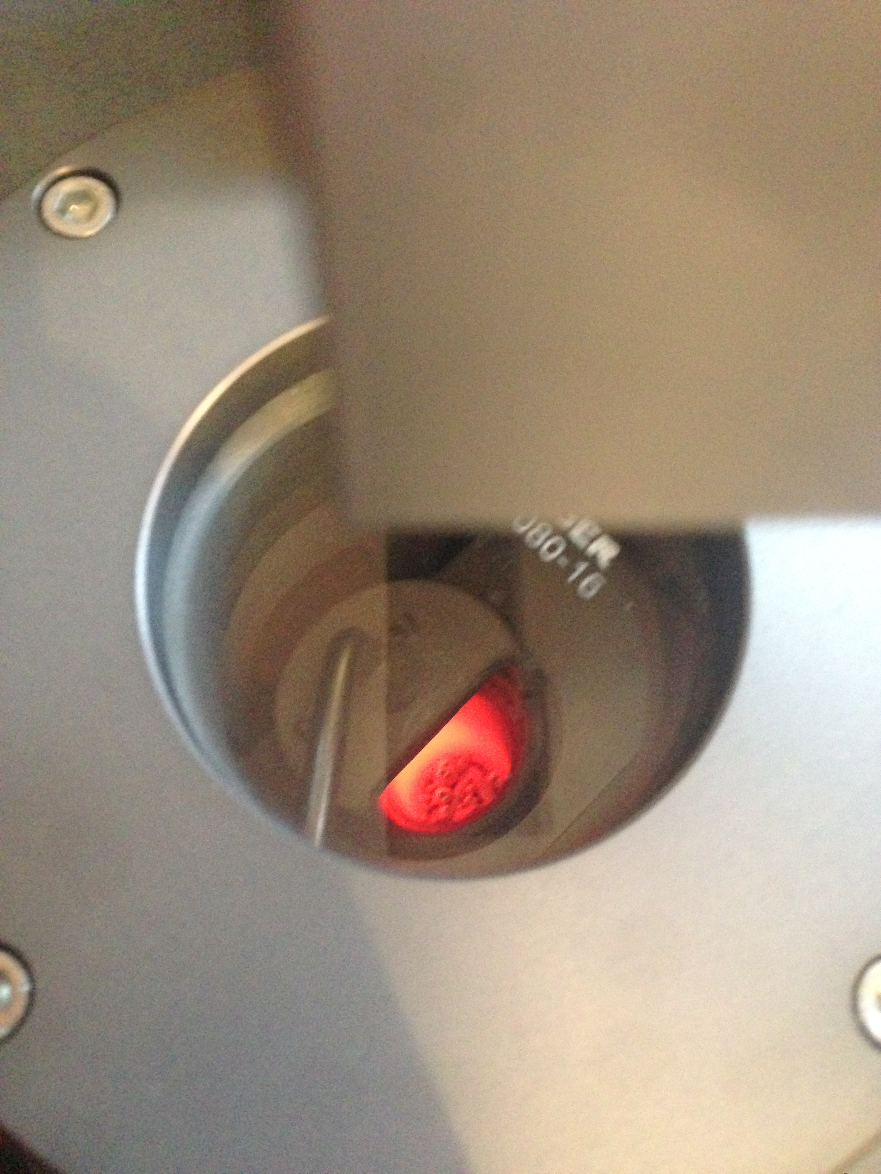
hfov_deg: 42.9
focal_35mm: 33
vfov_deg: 55.4
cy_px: 587
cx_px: 440
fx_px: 1120
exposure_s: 1/15
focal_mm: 4.12
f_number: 2.4
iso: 640
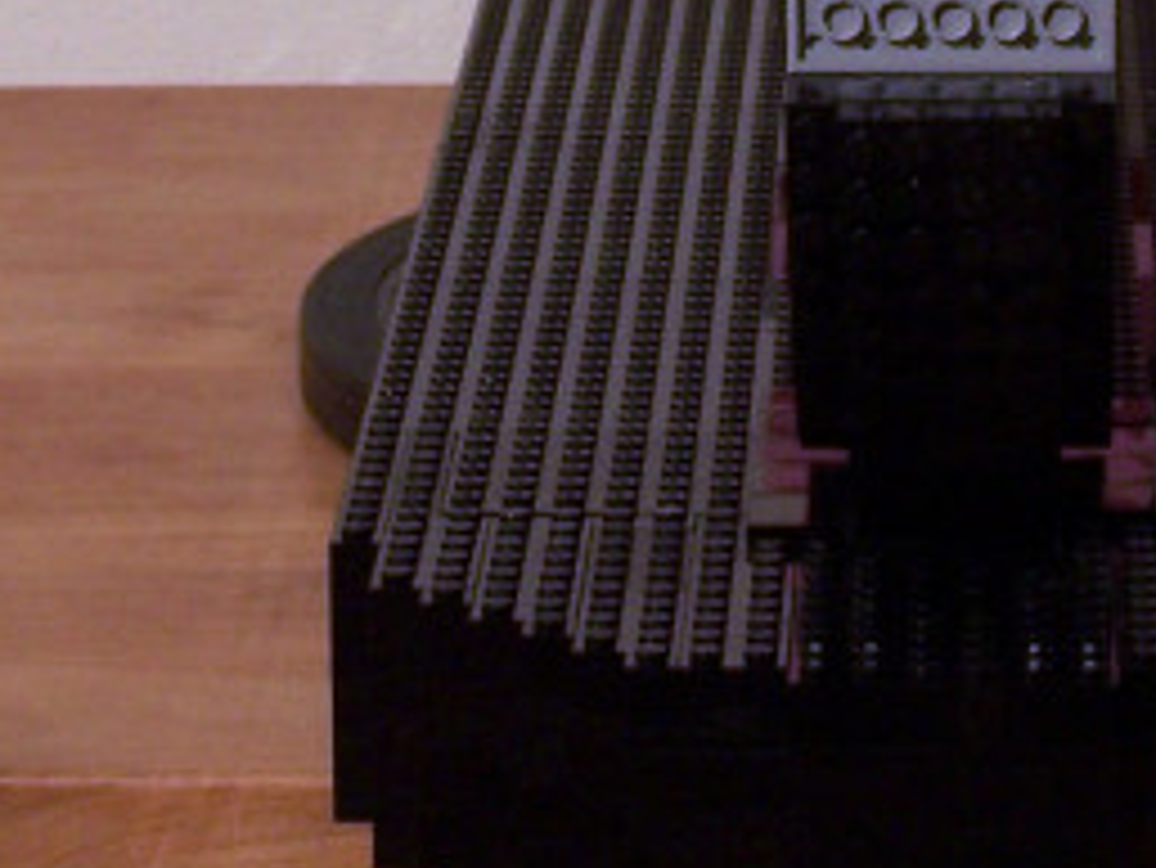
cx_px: 954
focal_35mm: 255
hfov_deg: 7.7
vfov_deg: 5.7
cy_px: -666
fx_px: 8520
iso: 80
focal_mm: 10.7
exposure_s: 1/2
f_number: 3.2
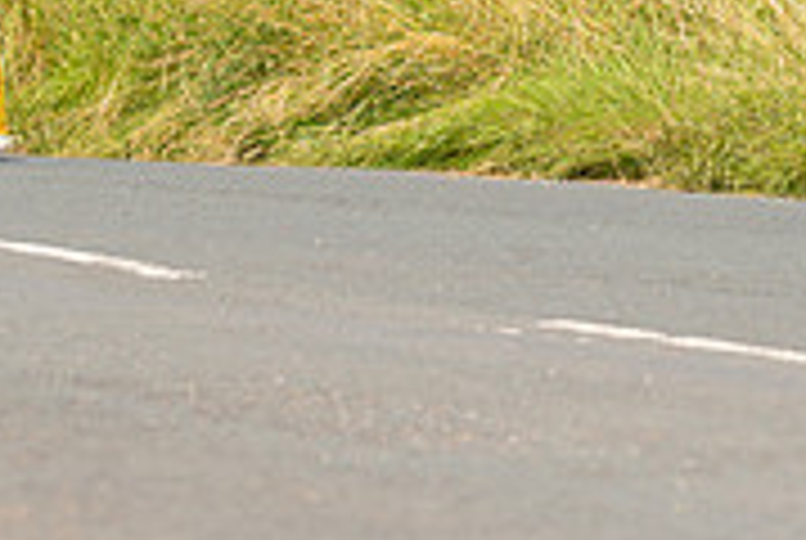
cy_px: -272
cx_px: -324
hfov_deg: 7.0
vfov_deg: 4.7
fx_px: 6526
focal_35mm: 291
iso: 100
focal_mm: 90
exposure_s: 1/800
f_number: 4.5
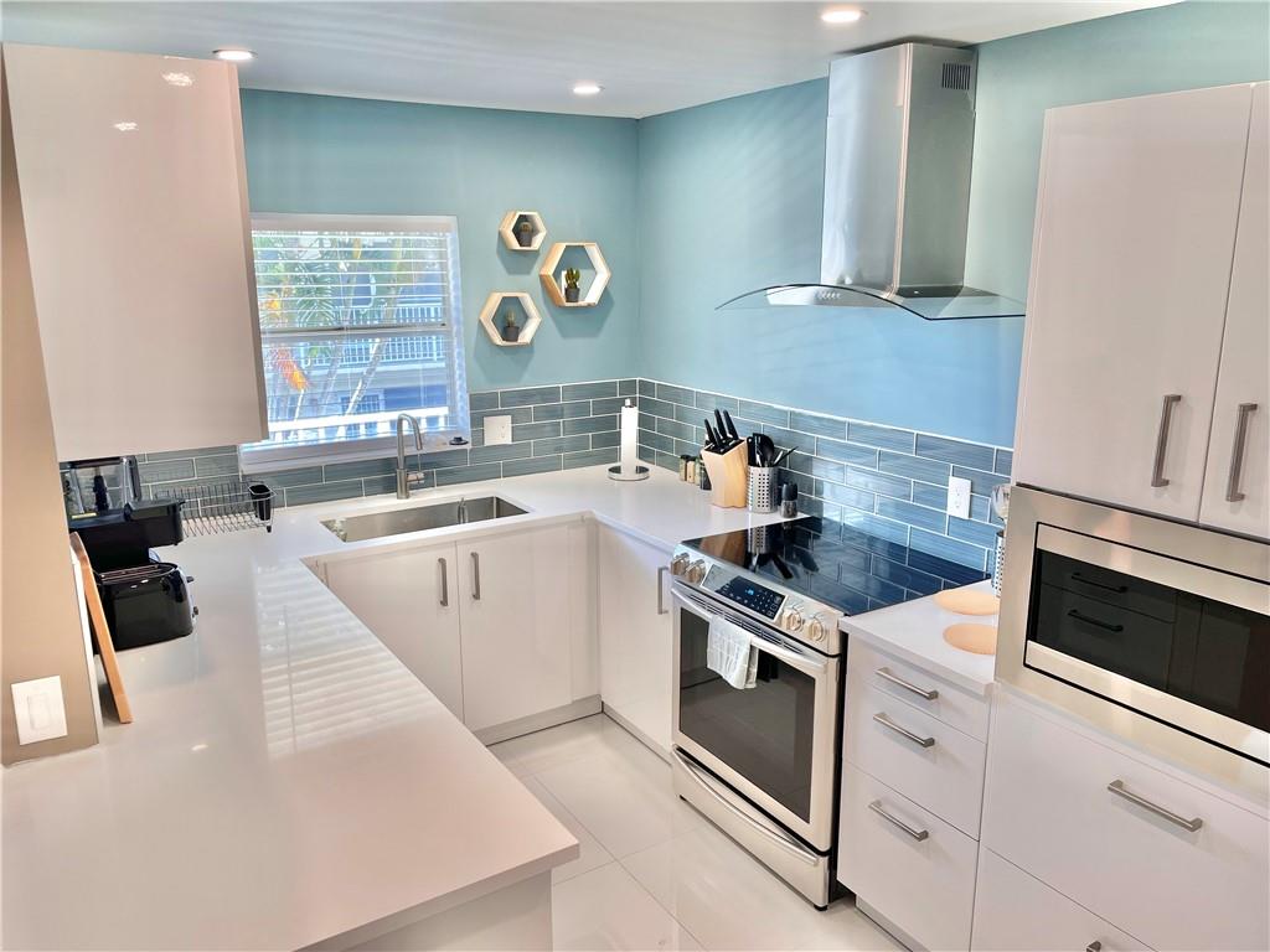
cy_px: 476
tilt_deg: -12.8
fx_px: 954
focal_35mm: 26
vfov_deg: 53.1
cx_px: 635
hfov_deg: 67.3
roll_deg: +0.4
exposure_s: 1/120
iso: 50
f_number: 1.6
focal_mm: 4.2
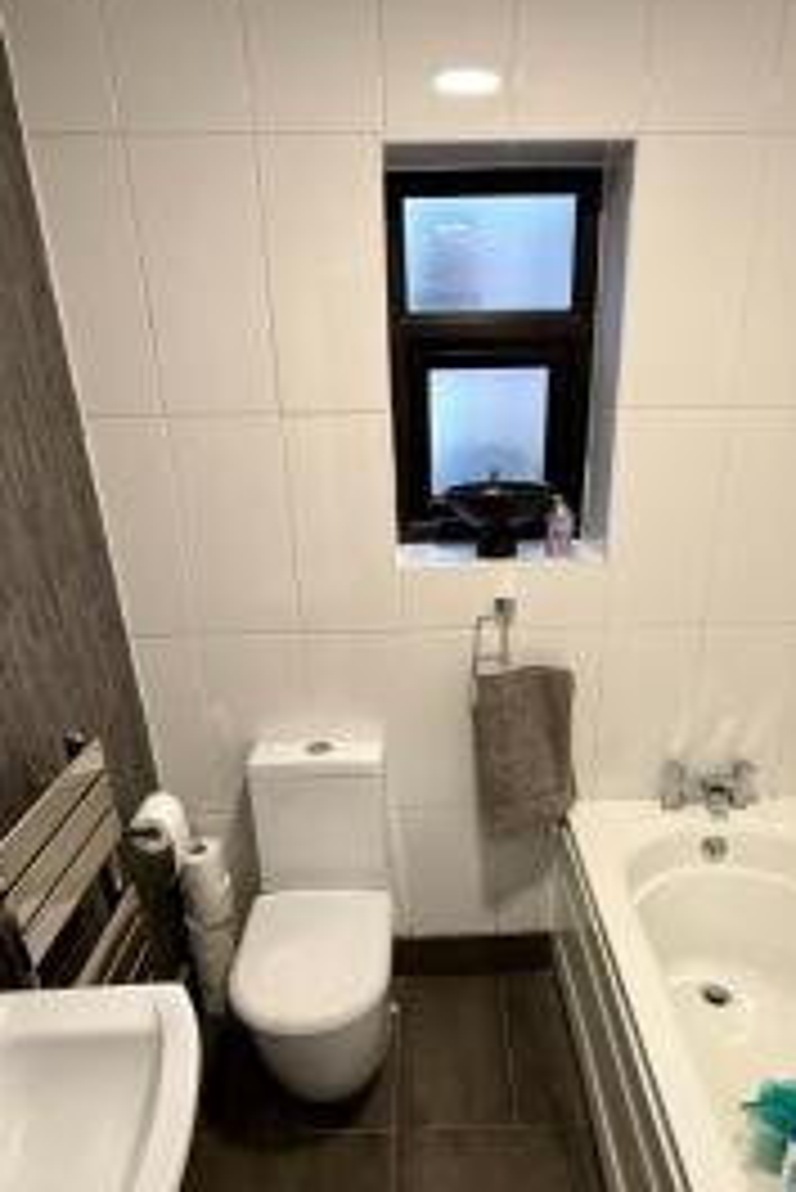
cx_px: 441
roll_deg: +0.0
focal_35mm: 24
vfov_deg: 72.6
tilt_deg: -22.6
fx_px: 795
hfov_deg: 53.1
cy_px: 735
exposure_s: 1/100
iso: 250
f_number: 2.2
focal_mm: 2.22
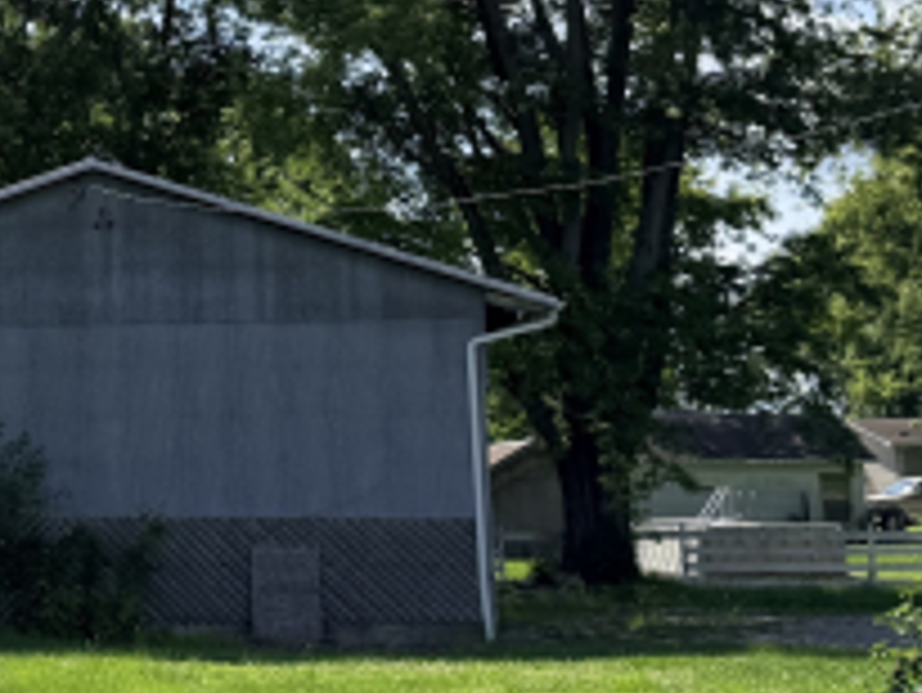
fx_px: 2079
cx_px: -178
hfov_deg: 23.0
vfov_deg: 18.9
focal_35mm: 78
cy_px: 220
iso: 100
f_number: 1.78
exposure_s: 1/8130
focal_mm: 6.76
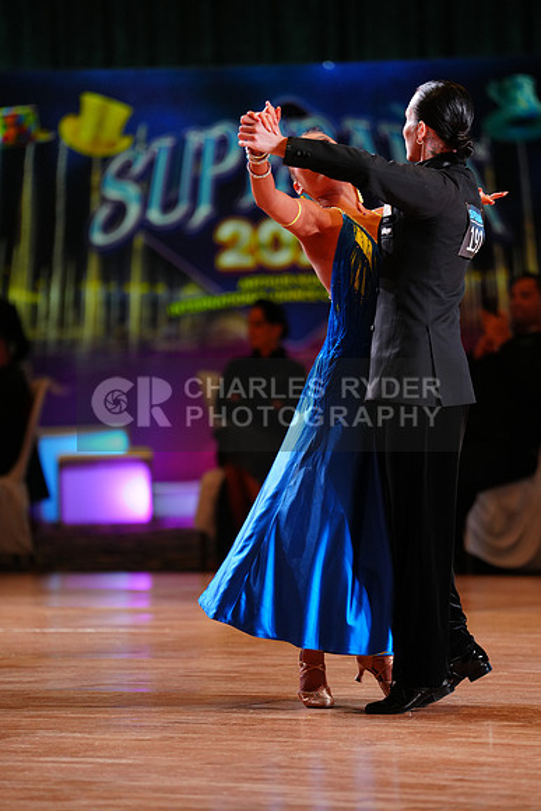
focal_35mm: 200
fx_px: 4505
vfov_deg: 10.3
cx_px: 270
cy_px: 406
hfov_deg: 6.9
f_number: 2.8
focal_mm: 200
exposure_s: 1/400
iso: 1600
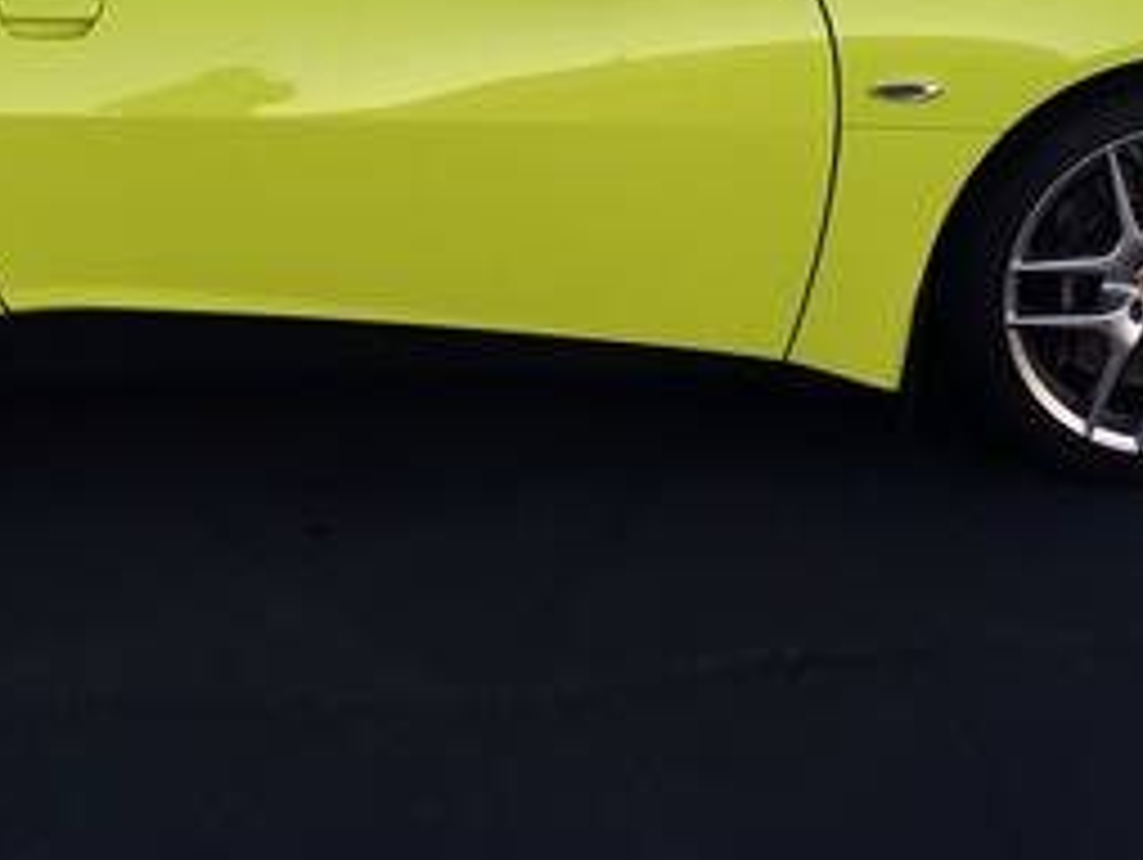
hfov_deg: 26.3
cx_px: 266
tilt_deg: -11.2
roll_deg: +1.0
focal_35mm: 73
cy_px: 36
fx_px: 2413
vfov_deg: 19.7
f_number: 2.2
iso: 32
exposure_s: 1/120
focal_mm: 4.15
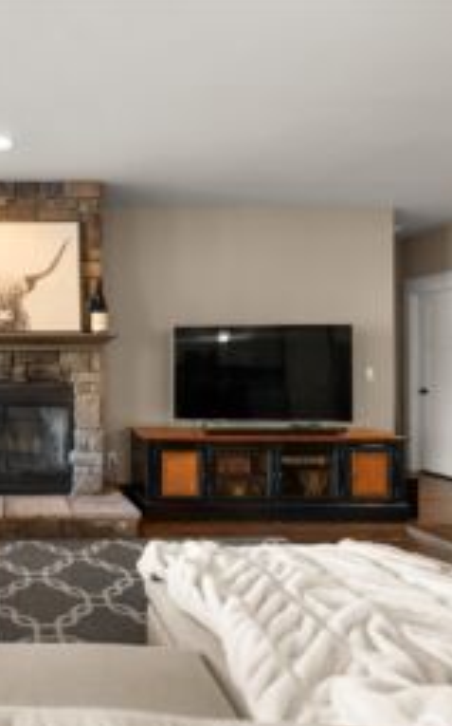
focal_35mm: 24
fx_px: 474
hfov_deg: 44.1
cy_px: 374
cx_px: 9
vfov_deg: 74.8
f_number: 2.8
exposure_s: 1/10
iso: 400
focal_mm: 15
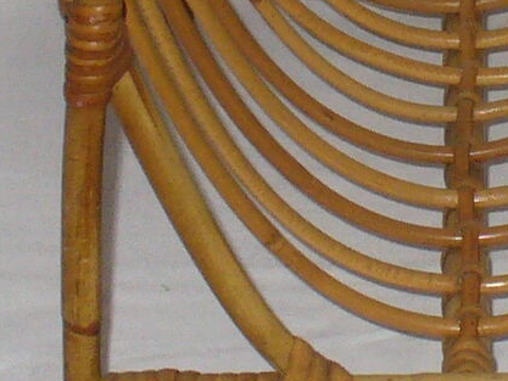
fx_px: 3332
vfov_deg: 6.5
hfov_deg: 8.6
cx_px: 719
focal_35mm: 227
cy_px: -168
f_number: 2.8
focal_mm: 6.1
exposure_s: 1/30
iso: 160
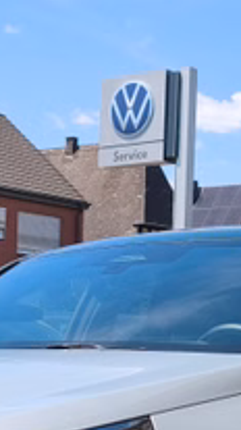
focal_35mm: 97
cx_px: 64
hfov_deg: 12.4
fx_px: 1105
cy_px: 357
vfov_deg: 21.7
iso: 50
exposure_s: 1/1776
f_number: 1.6
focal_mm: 6.57
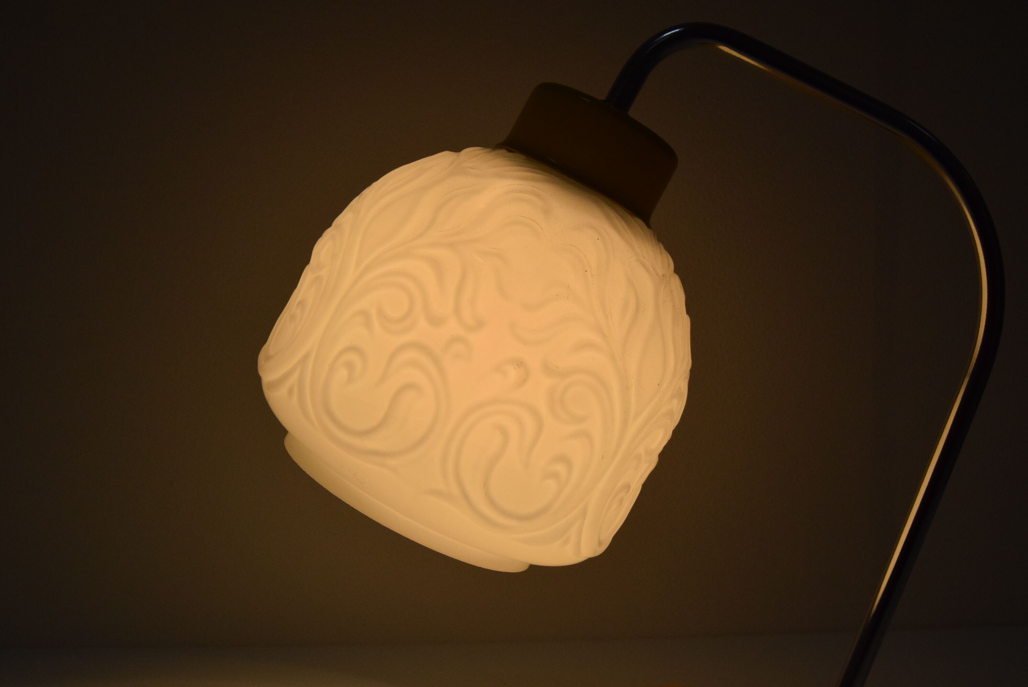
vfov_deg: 36.9
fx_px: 1029
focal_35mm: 36
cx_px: 514
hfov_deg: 53.1
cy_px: 344
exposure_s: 1/1000
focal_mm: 24
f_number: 13
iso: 1600
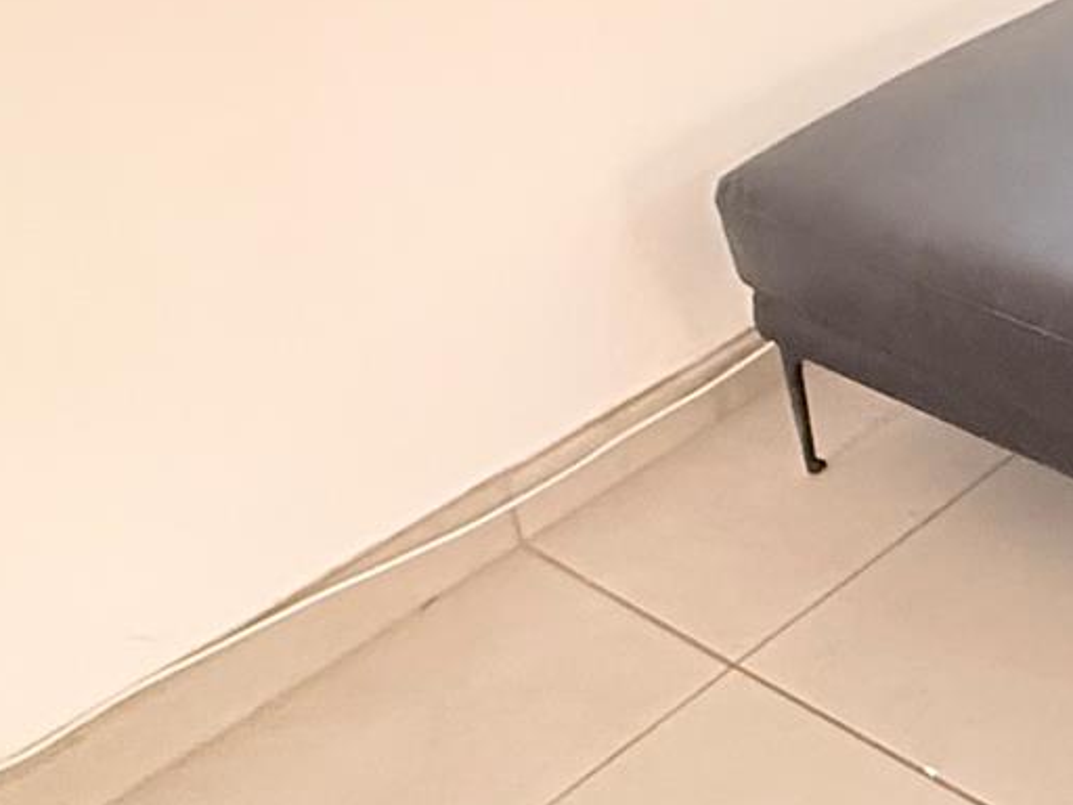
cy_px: -451
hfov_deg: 21.3
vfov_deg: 21.3
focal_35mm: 56
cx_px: 1968
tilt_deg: -12.6
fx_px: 1736
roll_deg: +0.5
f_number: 2.2
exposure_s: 1/60
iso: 640
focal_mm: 2.22
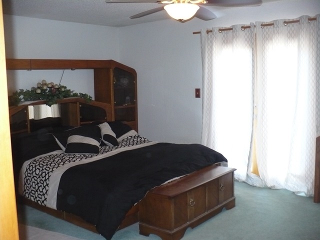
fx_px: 342
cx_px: 160
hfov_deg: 50.1
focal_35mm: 37
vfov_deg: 38.7
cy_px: 120
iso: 250
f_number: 2.8
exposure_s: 1/30
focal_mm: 6.1
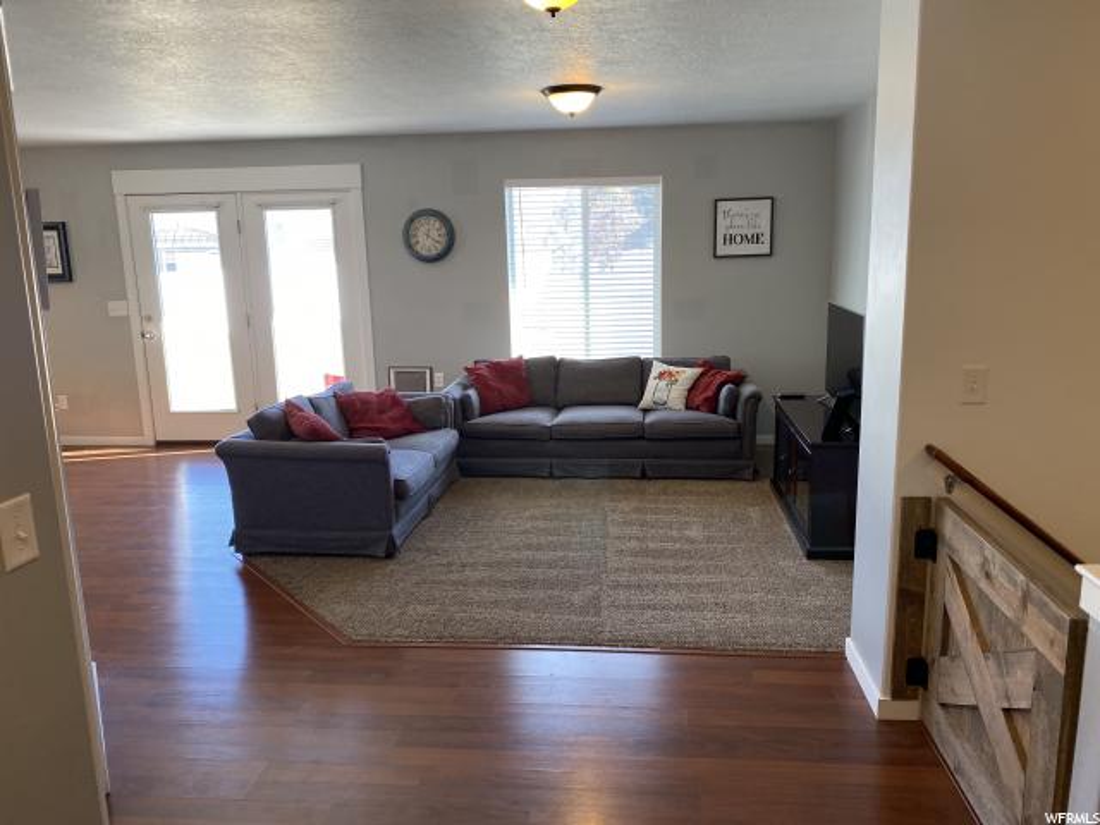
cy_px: 412
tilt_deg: -11.2
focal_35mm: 26
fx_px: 826
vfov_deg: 53.1
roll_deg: +1.7
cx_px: 550
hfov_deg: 67.3
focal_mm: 4.25
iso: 100
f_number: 1.8
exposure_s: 1/120
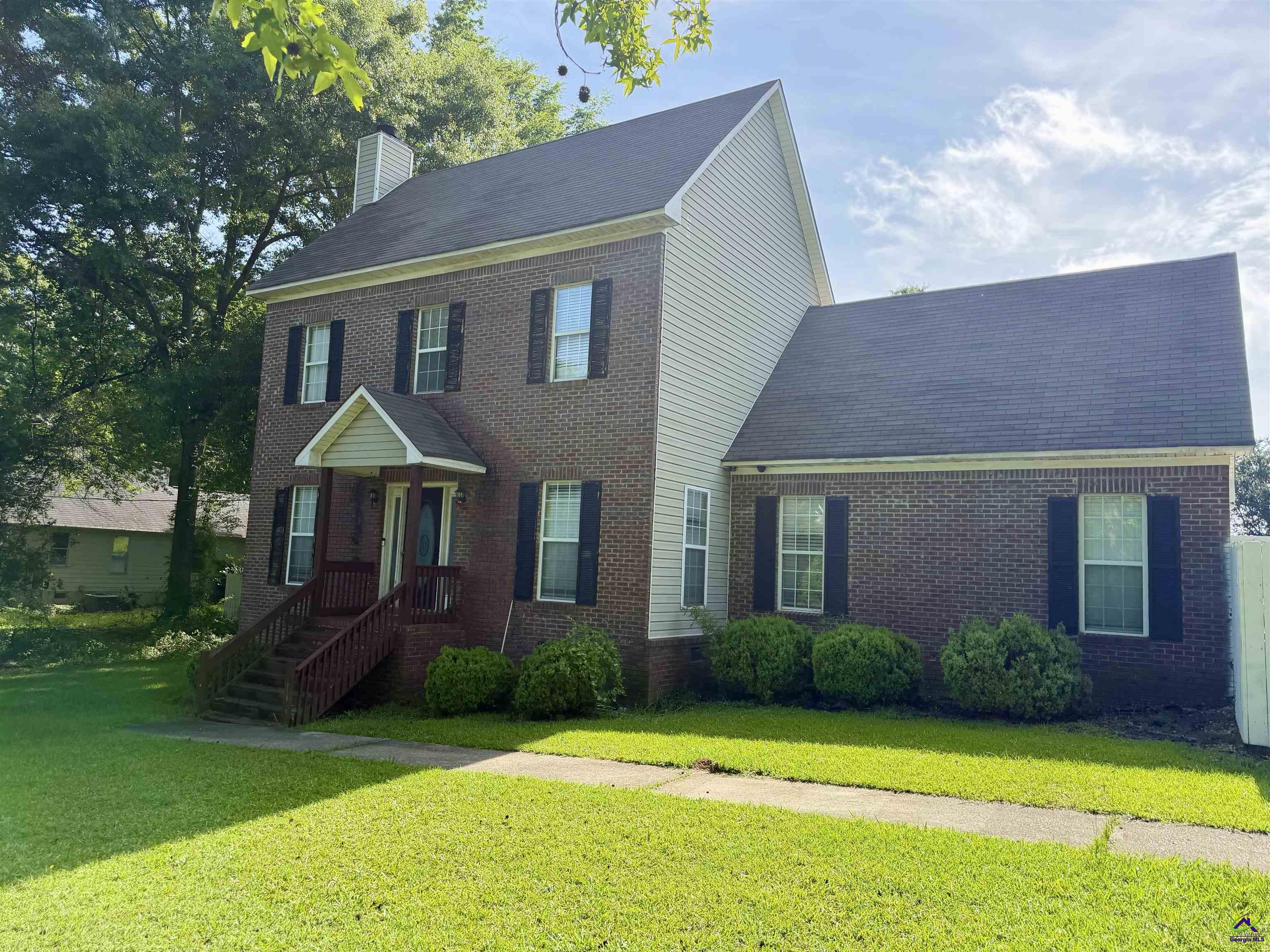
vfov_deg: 56.8
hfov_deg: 71.6
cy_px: 476
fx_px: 881
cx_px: 635
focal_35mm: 24
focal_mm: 6.76
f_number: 1.78
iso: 100
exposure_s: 1/2445
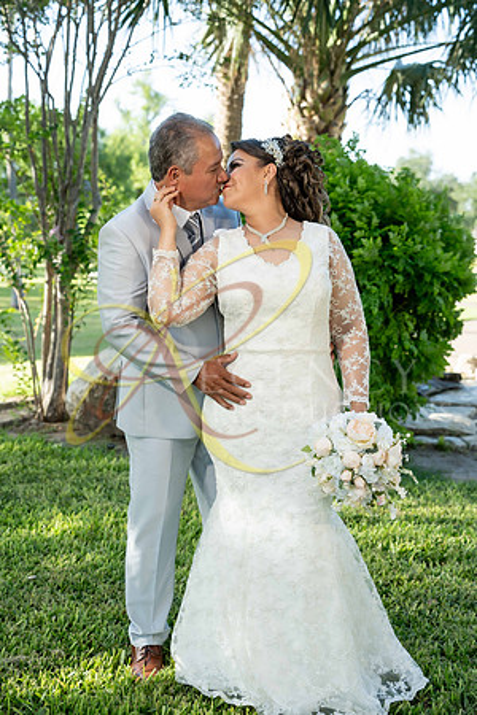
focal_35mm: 49
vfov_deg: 40.3
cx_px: 238
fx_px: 974
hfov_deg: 27.5
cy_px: 358
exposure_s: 1/500
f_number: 4
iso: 500
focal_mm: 49
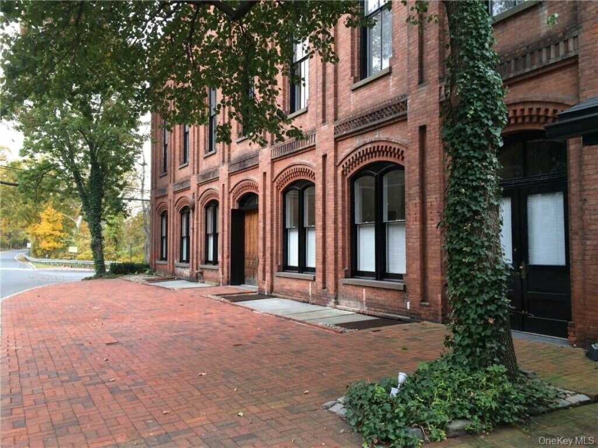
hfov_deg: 60.0
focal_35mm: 30
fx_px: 518
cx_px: 299
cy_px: 224
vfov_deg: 46.8
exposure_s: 1/60
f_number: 2.2
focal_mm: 4.12
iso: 50
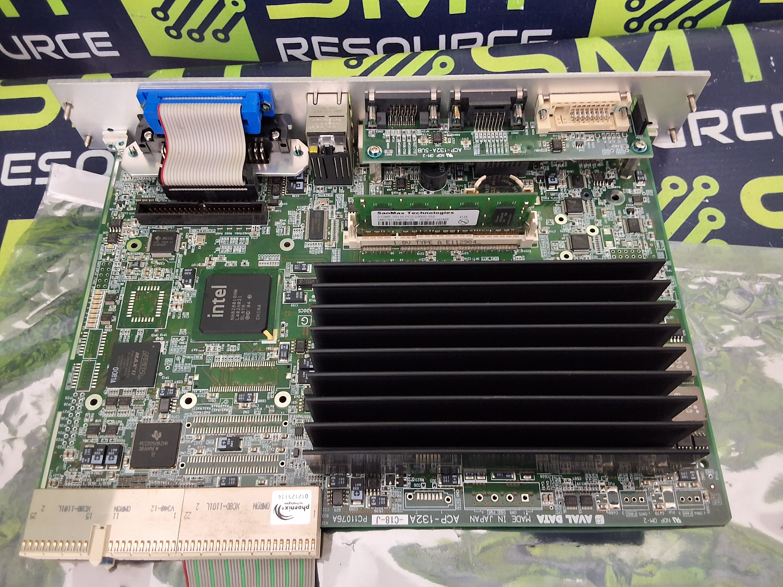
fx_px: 633
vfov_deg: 49.7
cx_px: 392
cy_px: 294
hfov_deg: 63.4
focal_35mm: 28
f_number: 1.9
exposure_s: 1/20
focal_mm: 2.91
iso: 400
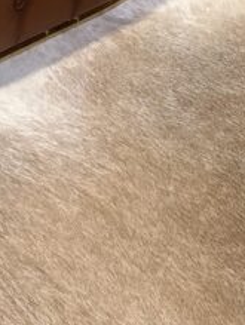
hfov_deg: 11.4
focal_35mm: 112
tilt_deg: -22.1
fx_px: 1054
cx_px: -310
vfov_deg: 14.9
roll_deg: +4.8
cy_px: -289
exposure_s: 1/60
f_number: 1.78
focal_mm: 6.86
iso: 250
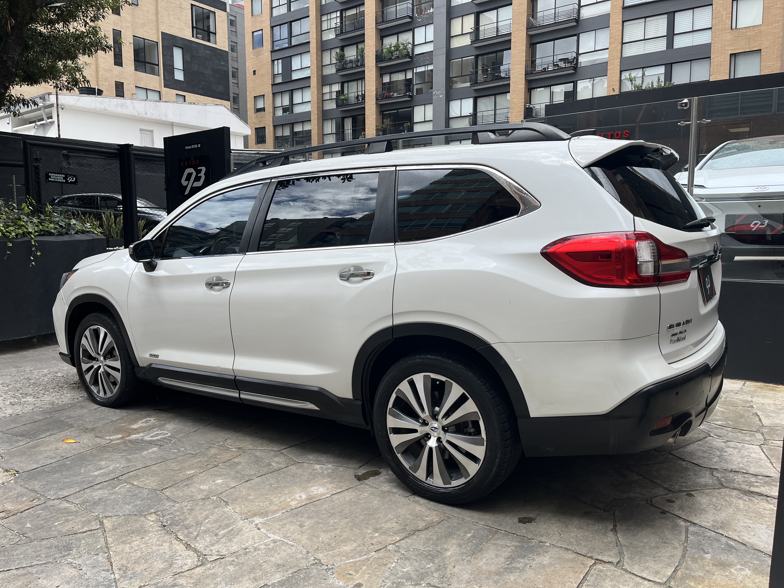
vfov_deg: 53.1
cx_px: 392
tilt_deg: -6.8
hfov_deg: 67.3
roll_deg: +0.0
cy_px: 294
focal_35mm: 26
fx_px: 589
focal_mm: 5.1
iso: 50
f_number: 1.6
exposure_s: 1/1802
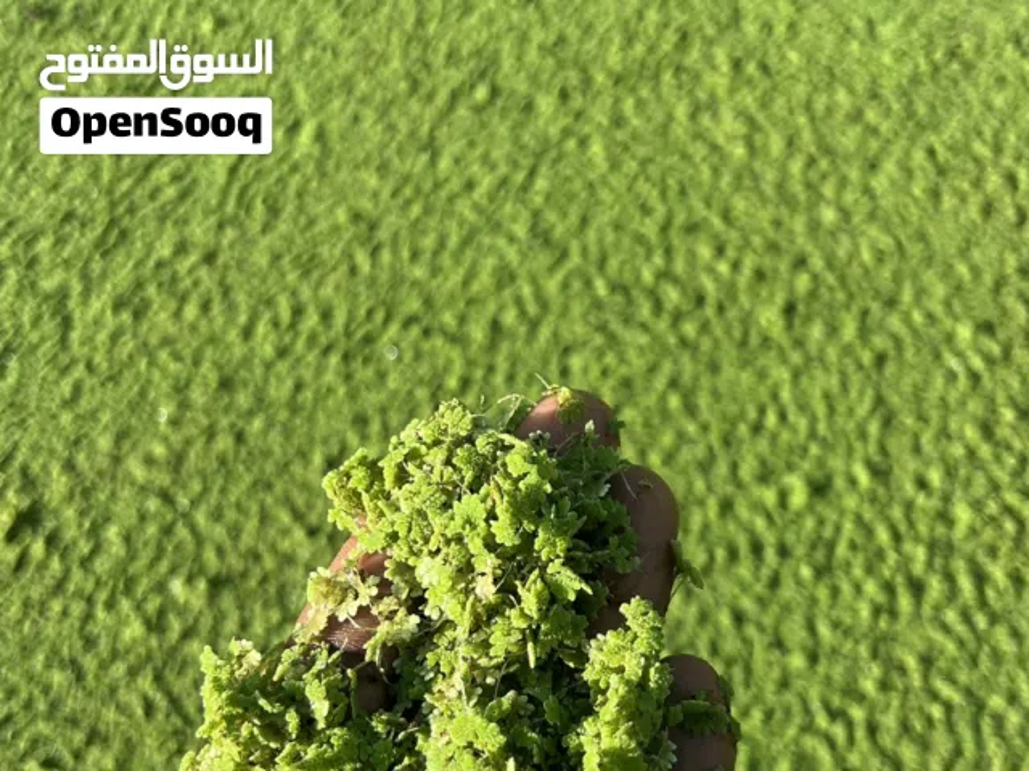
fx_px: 773
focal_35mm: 26
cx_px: 514
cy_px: 386
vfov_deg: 53.1
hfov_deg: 67.3
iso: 50
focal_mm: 5.7
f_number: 1.5
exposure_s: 1/887
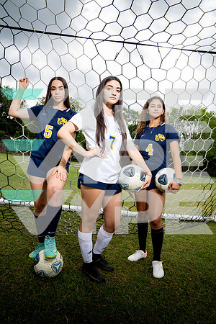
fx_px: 216
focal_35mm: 24
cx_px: 108
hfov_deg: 53.1
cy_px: 162
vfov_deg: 73.7
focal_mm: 24
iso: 100
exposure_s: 1/250
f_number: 6.3
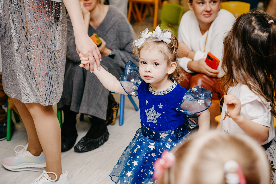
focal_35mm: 70
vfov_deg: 19.5
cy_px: 92
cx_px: 138
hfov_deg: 28.8
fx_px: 537
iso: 250
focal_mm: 70
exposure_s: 1/160
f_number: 4.5
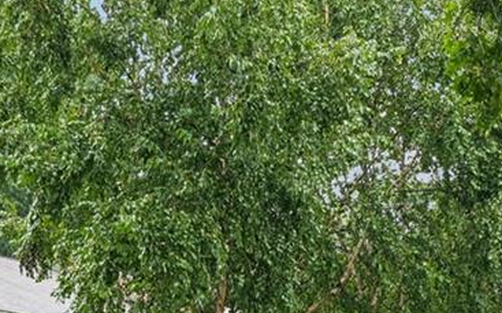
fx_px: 1244
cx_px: 323
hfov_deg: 22.7
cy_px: 509
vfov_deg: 13.3
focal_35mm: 91
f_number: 8
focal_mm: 16
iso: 100
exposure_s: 1/60
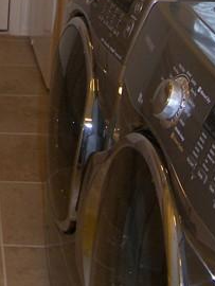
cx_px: -52
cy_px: -99
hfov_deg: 15.6
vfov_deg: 19.6
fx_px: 752
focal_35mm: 91
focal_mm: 5
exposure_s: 1/30
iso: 100
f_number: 2.8
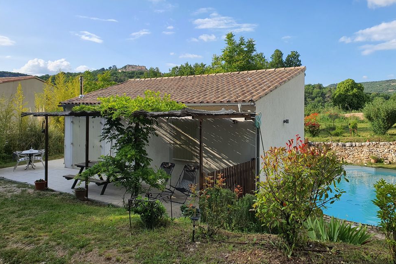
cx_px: 196
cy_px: 114
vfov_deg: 46.3
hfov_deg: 65.5
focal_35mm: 28
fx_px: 308
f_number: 2.4
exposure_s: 1/1128
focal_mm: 4.3
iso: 50
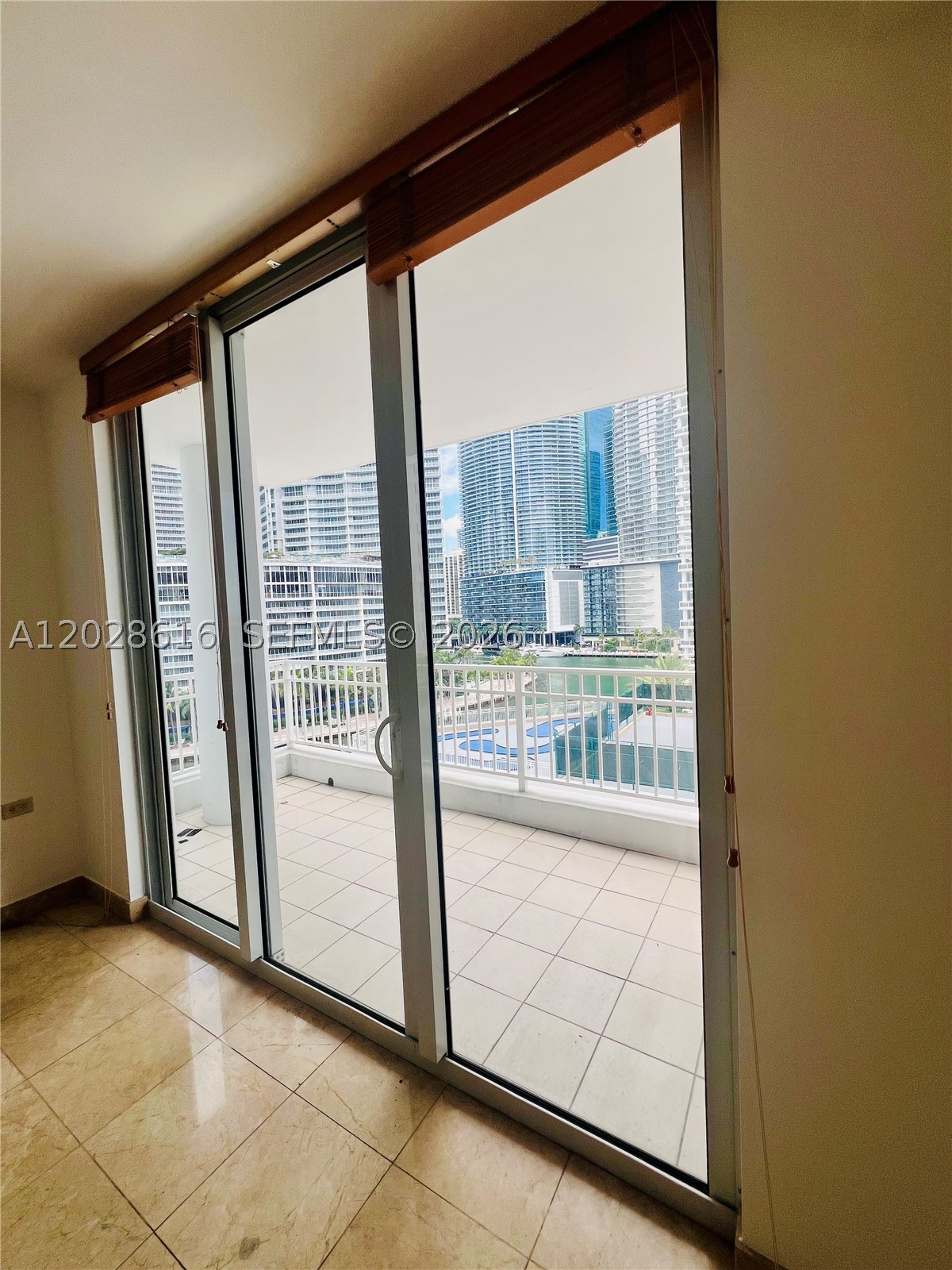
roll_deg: +2.4
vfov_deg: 106.2
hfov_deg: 89.9
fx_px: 477
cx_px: 476
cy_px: 635
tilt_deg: -2.5
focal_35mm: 13
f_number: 1.8
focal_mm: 1.57
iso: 32
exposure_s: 1/326
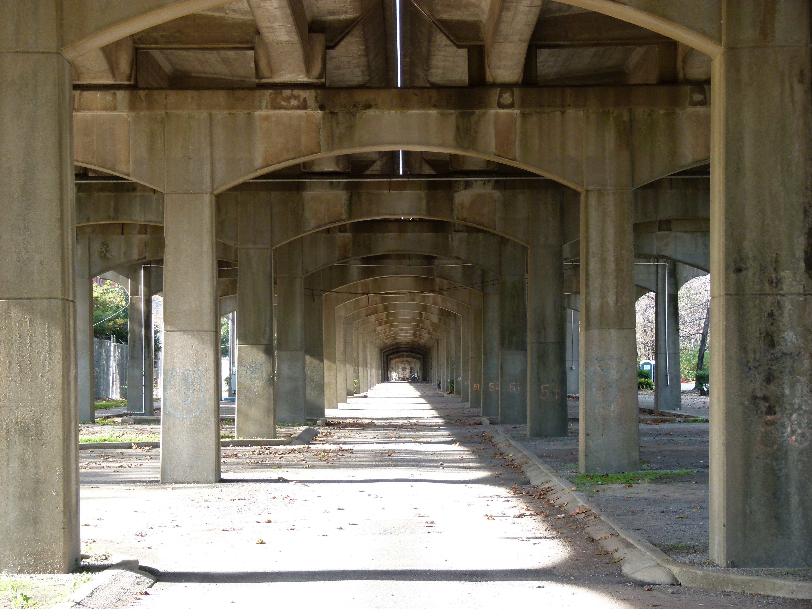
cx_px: 406
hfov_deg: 25.0
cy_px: 304
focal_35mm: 78
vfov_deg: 18.9
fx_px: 1830
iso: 100
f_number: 3.3
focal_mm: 14.1
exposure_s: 1/100
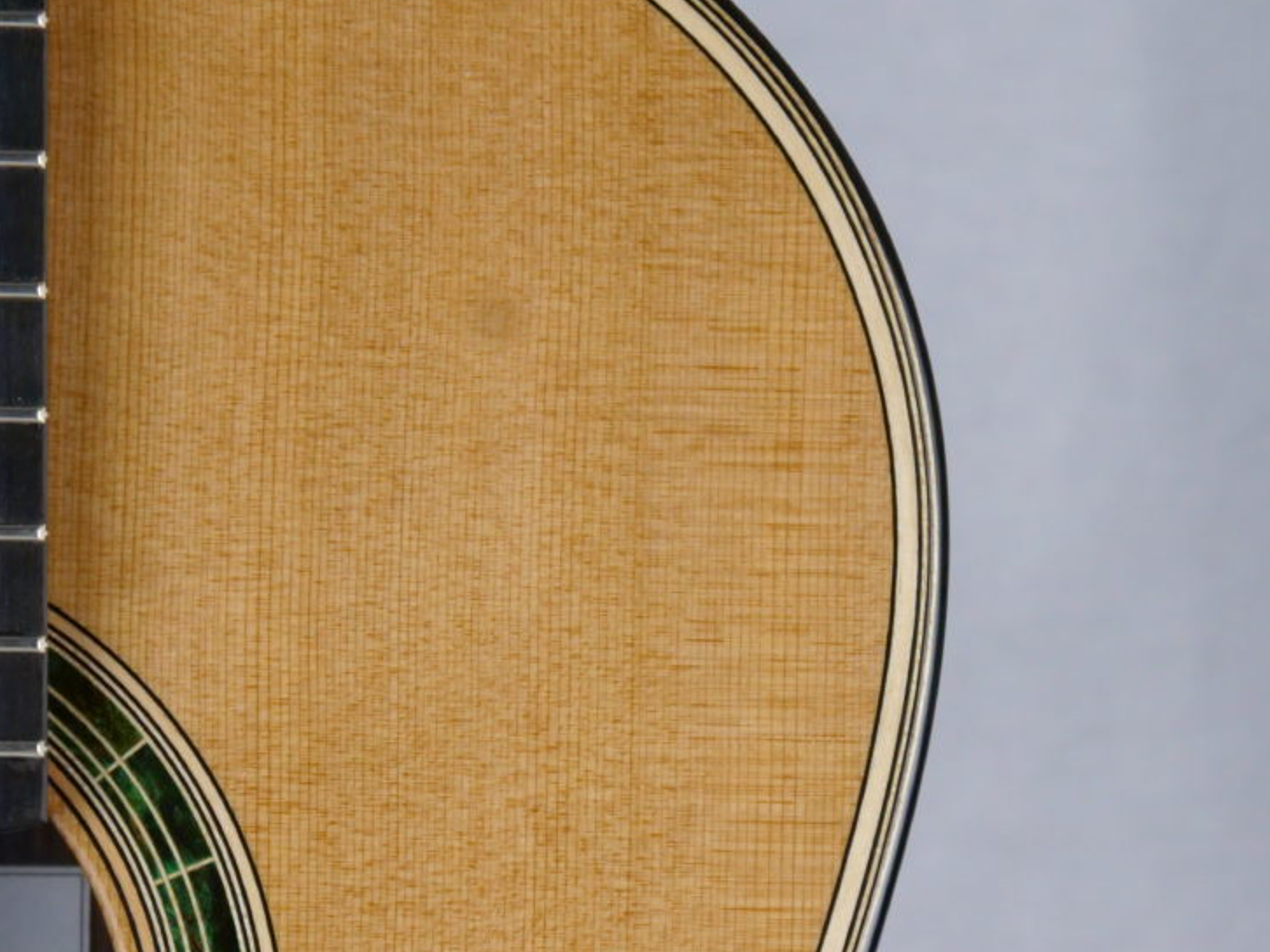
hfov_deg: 6.7
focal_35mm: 294
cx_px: 505
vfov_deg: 5.1
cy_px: 635
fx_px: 10783
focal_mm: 100
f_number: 11
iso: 3200
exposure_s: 1/160
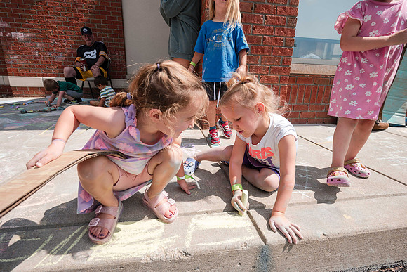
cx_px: 204
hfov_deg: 92.1
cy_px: 133
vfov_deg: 69.3
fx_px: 196
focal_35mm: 17
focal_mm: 16
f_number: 6.3
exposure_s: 1/320
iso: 100
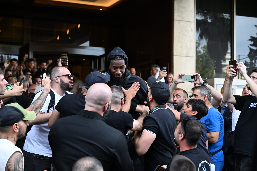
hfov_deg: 32.9
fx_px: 435
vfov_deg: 22.3
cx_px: 128
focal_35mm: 61
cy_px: 86
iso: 1600
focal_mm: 61
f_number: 4
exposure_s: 1/1000
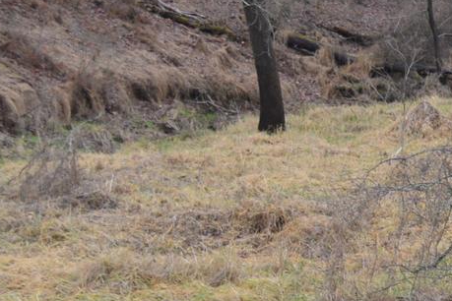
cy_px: 179
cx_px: 993
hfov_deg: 8.9
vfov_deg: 6.4
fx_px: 2687
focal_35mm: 214
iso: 400
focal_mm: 32
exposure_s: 1/125
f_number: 5.6
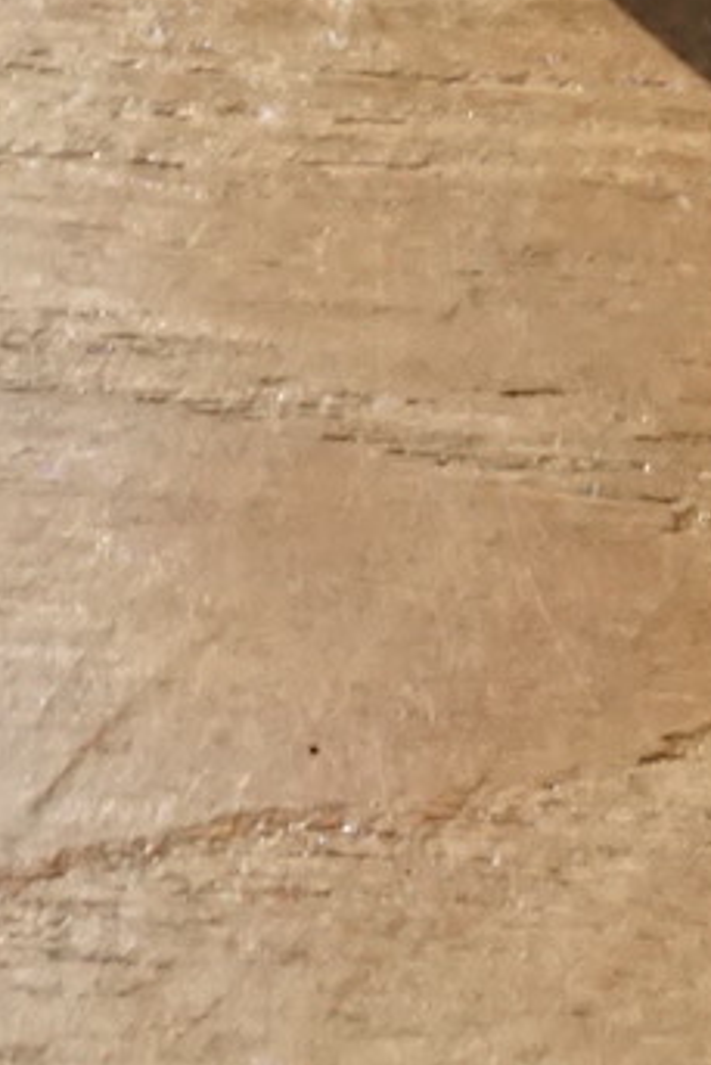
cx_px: 708
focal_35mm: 168
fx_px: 4972
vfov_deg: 10.4
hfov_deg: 8.1
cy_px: -1540
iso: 2500
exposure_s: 1/1600
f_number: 10
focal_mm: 16
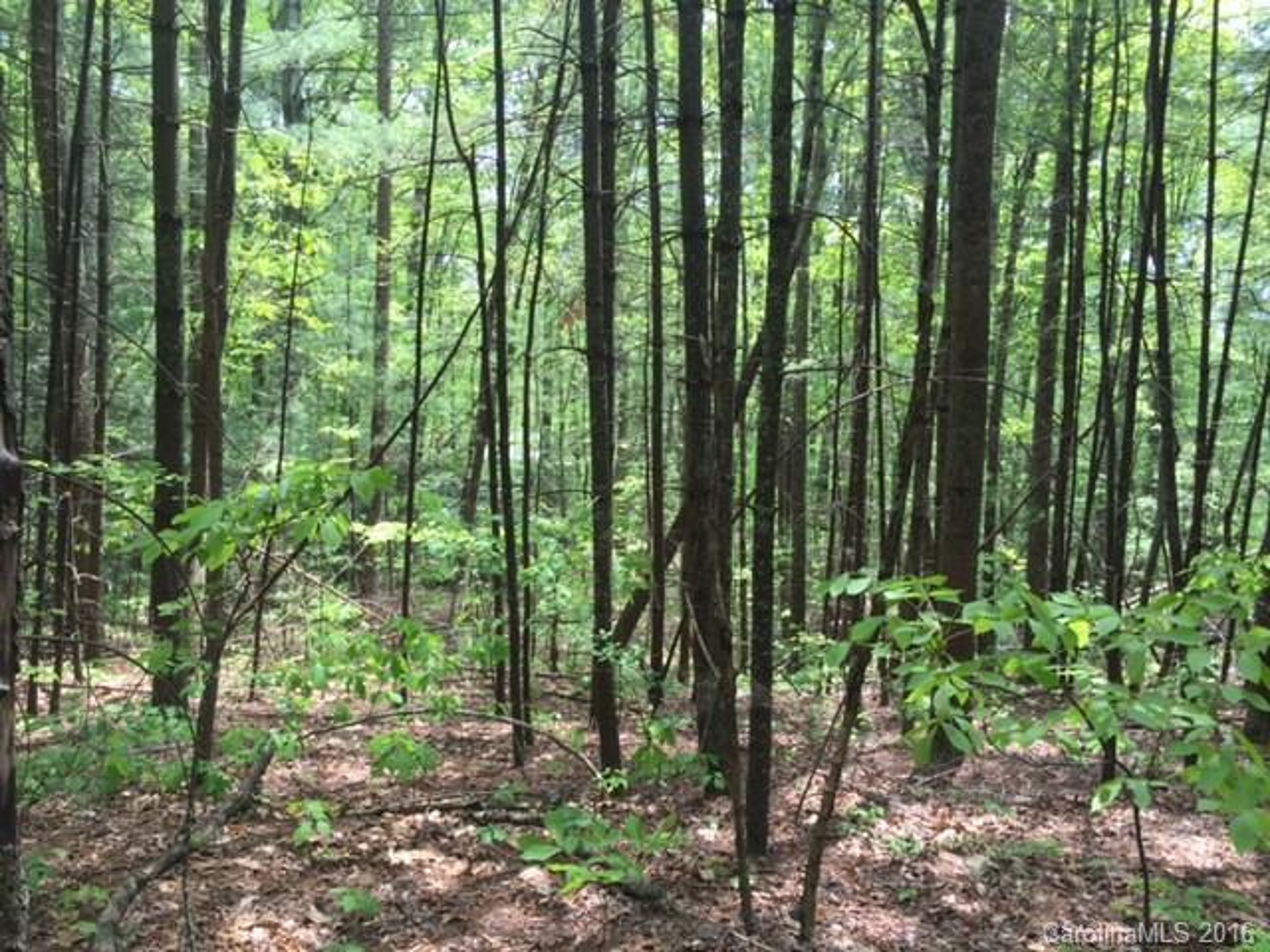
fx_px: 1064
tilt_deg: -6.9
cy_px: 476
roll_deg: -1.8
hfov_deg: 61.7
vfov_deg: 48.2
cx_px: 635
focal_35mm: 29
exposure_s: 1/226
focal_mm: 4.15
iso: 32
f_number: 2.2
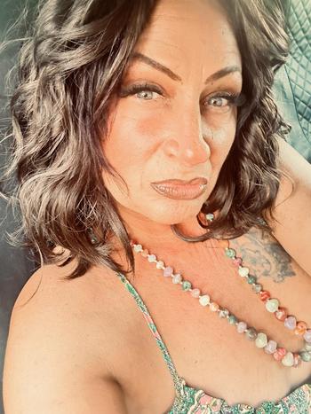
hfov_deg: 46.8
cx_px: 156
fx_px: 360
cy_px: 207
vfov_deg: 60.0
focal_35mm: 30
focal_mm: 2.69
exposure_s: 1/60
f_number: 1.9
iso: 320
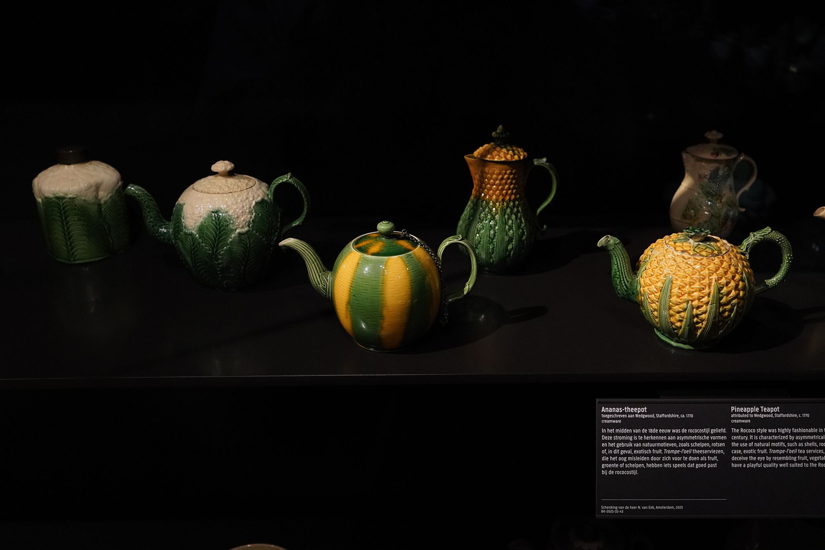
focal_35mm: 24
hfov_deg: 73.7
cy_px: 275
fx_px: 550
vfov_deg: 53.1
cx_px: 412
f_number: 3.5
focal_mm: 24
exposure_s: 1/80
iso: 3200
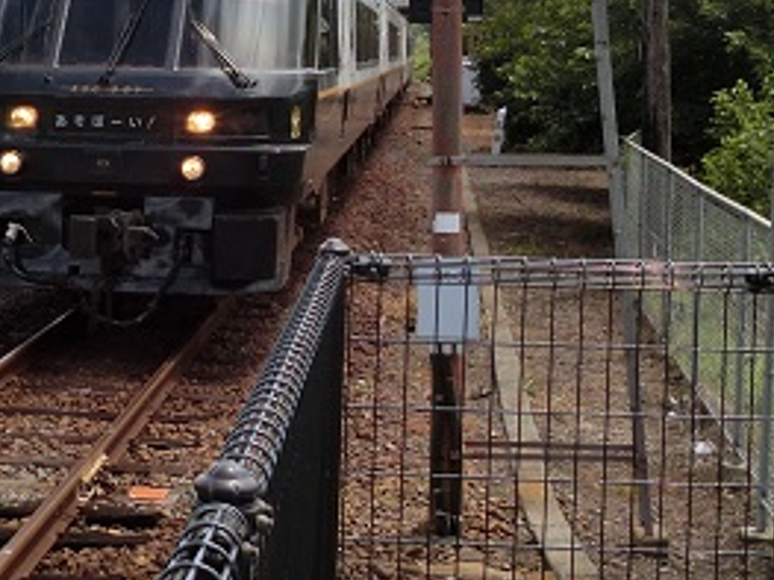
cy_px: 91
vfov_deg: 19.1
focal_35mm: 76
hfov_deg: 25.3
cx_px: 162
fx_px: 1699
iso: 80
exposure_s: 1/800
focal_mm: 4.5
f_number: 3.5
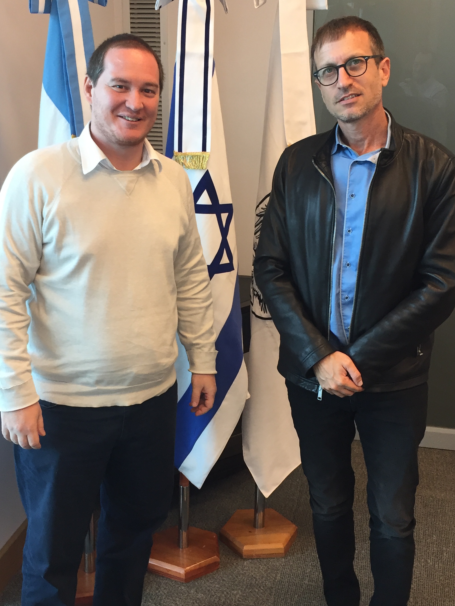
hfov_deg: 32.9
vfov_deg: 42.9
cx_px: 215
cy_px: 288
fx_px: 771
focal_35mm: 44
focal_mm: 4.15
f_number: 2.2
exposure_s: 1/33
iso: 40
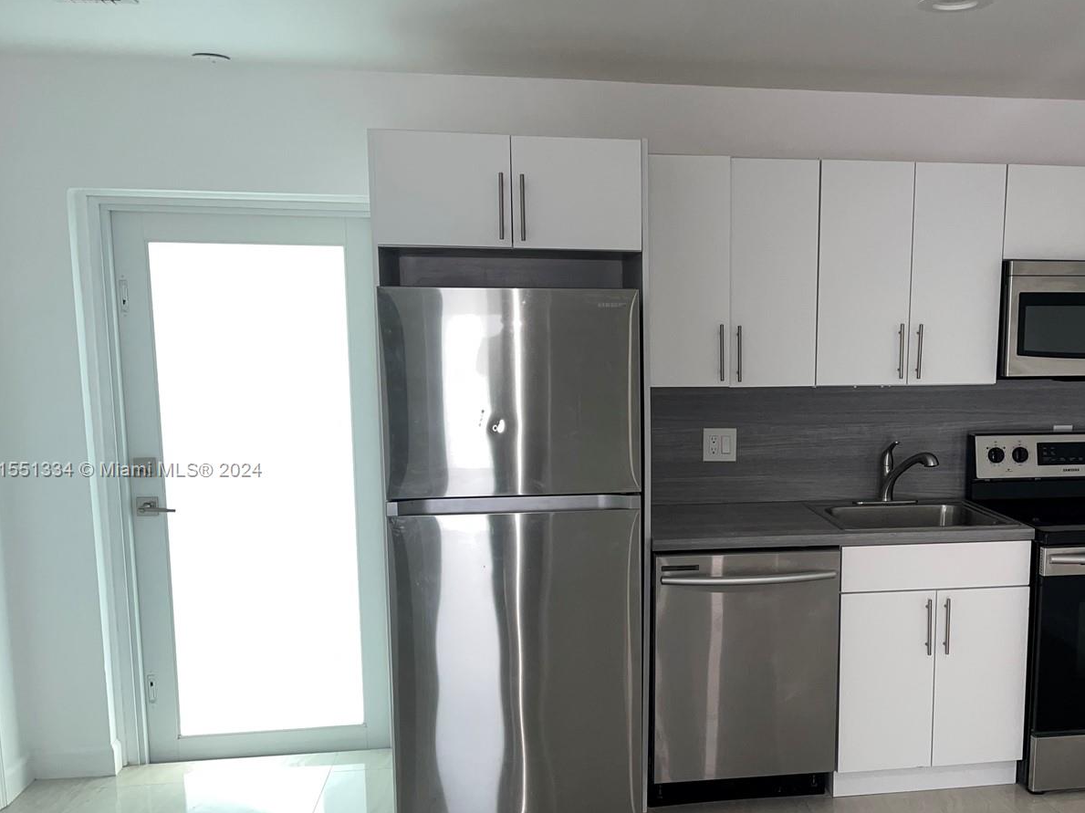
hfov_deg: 51.9
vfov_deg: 40.6
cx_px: 699
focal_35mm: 35
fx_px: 1097
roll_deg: -0.4
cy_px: 471
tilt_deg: -8.7
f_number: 1.6
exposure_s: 1/120
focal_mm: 5.1
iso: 100
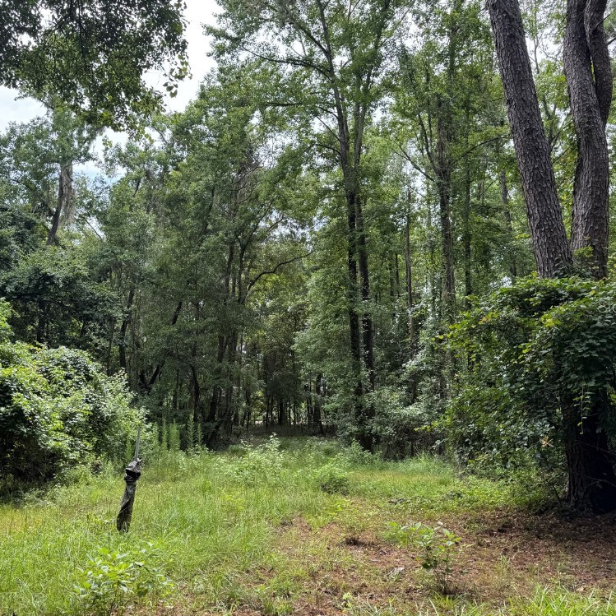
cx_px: 255
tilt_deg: +8.2
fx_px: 584
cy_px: 306
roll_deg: -1.2
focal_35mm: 29
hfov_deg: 55.3
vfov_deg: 55.6
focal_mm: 6.76
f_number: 1.78
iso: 80
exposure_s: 1/535
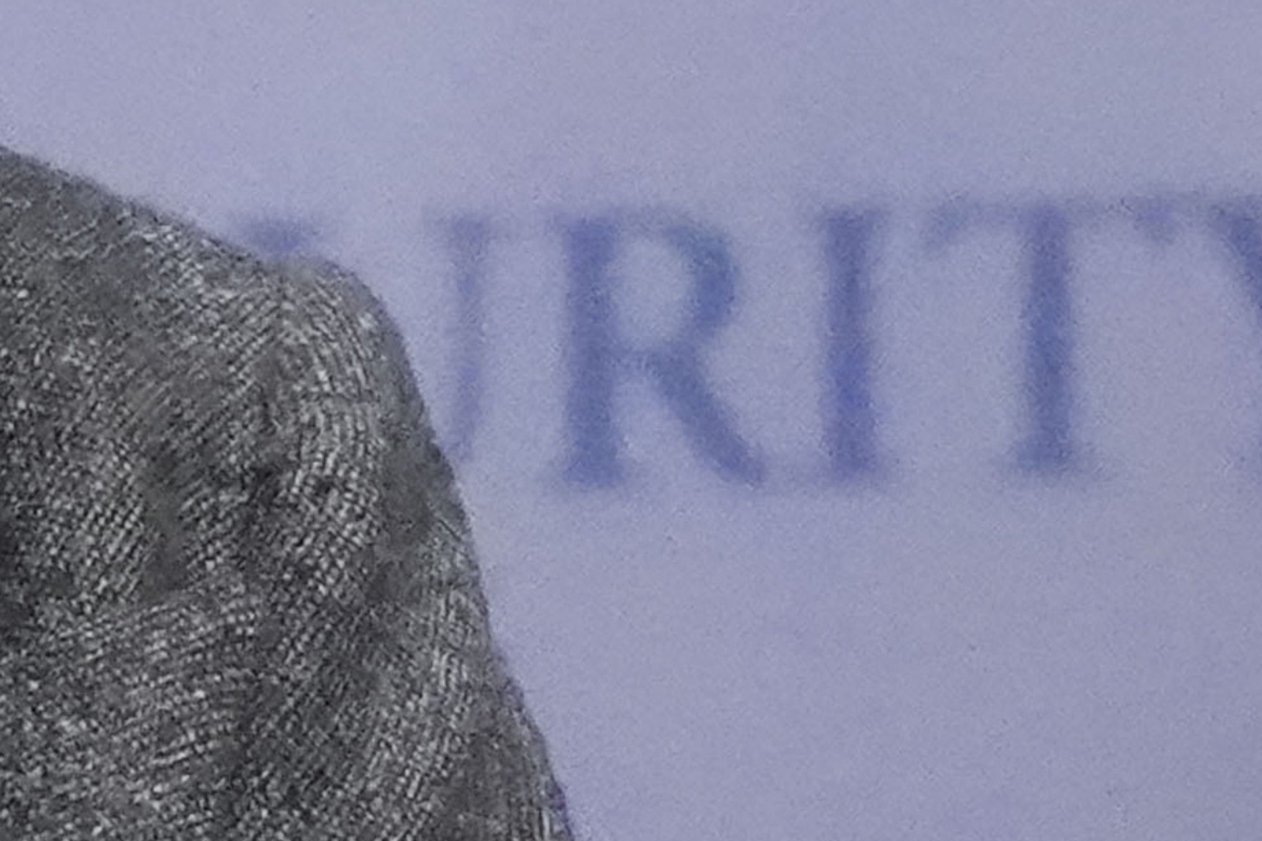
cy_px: -357
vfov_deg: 1.7
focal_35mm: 789
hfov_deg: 2.6
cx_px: 2761
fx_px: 27652
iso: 12800
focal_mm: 121
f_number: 5.6
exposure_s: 1/400
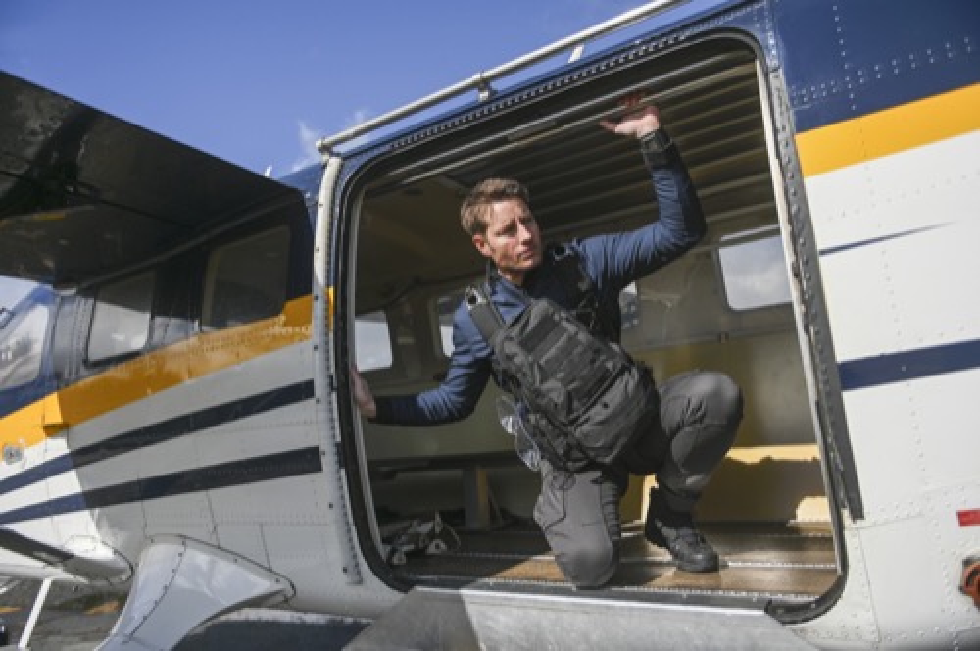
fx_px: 652
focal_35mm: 24
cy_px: 326
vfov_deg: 53.0
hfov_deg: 73.8
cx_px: 490
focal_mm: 24
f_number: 2.8
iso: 100
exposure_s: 1/4000
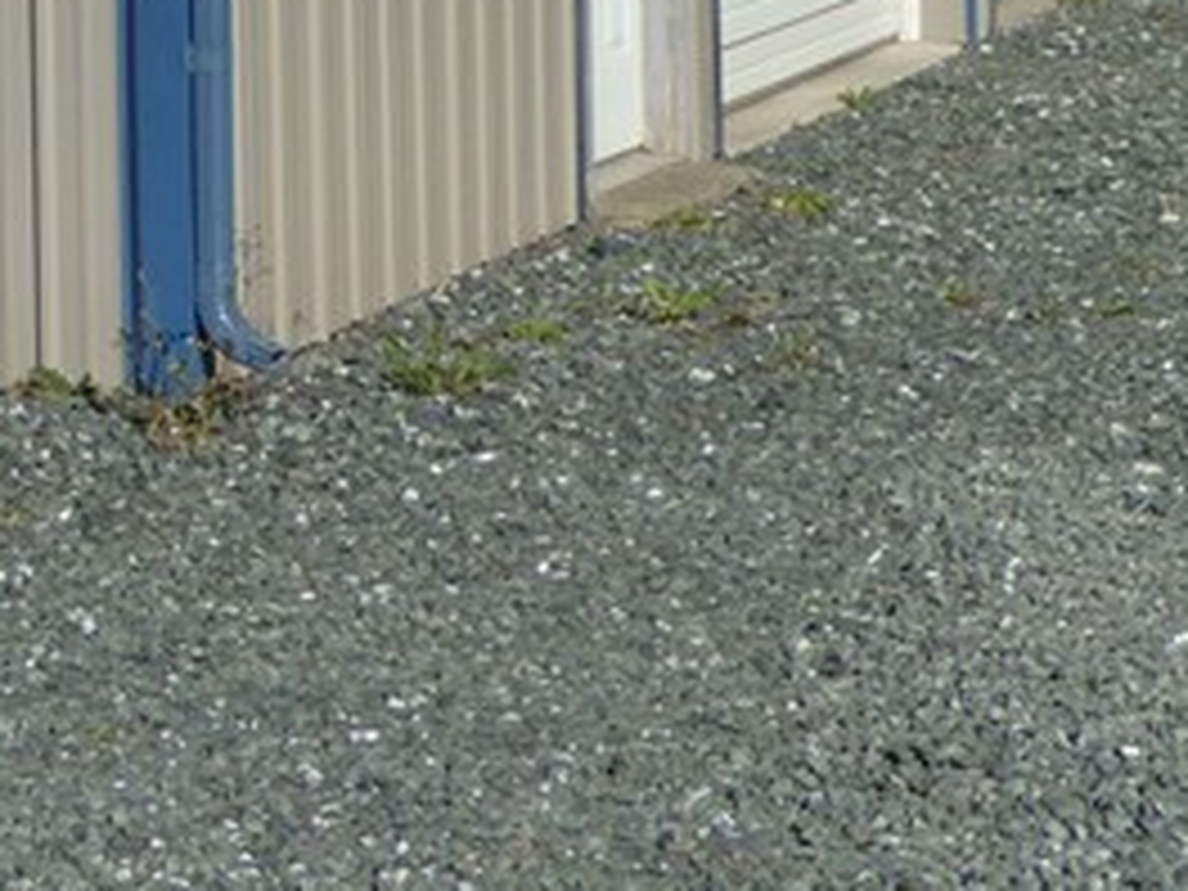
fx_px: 5182
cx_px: -279
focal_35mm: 151
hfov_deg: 12.7
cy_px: -356
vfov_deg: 9.6
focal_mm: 6.7
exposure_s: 1/1600
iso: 160
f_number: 3.7
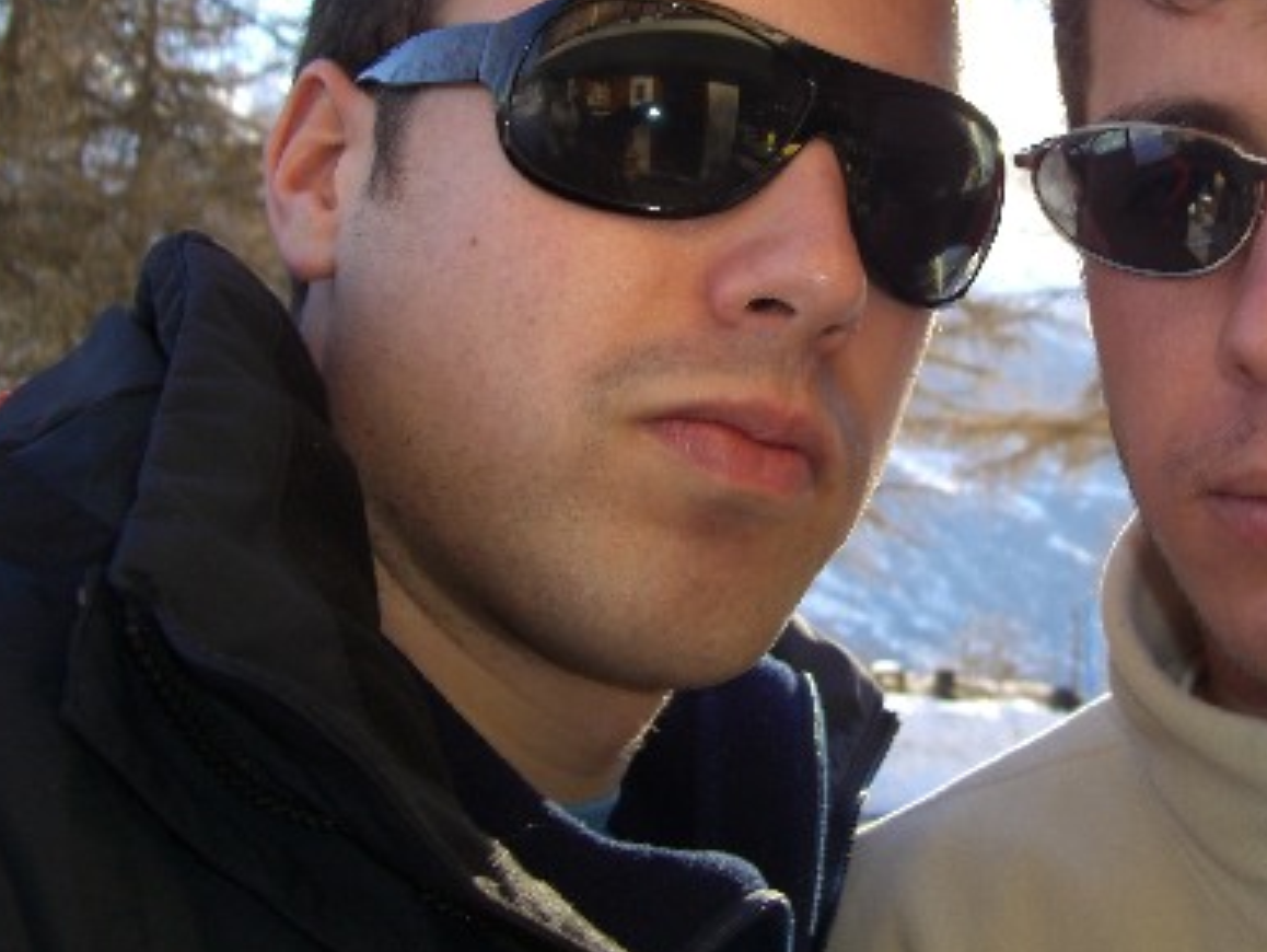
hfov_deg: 30.0
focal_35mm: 63
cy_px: 286
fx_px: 2307
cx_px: 1004
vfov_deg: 23.2
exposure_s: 1/160
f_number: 2.8
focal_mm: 7.9
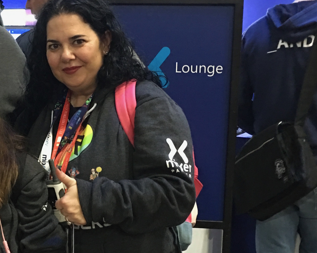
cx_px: 57
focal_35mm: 68
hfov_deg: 27.3
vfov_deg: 22.5
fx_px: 638
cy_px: 134
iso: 100
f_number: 2.2
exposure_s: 1/4
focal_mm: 4.15
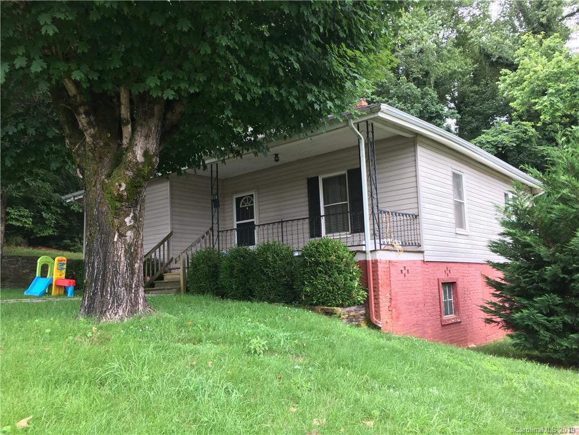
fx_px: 485
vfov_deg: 48.2
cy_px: 218
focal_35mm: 29
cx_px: 290
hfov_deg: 61.7
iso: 25
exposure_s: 1/120
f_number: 2.2
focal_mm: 4.15
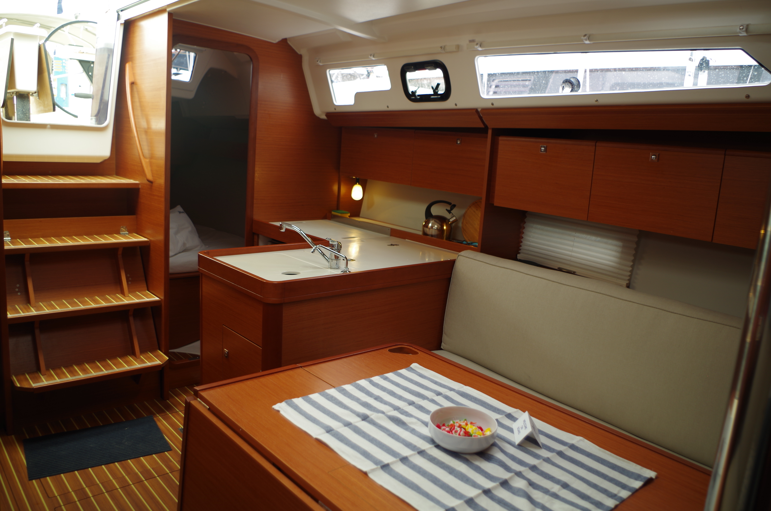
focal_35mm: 27
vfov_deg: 47.7
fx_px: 577
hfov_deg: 67.5
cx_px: 386
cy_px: 256
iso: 100
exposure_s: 1/50
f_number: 3.5
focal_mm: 18
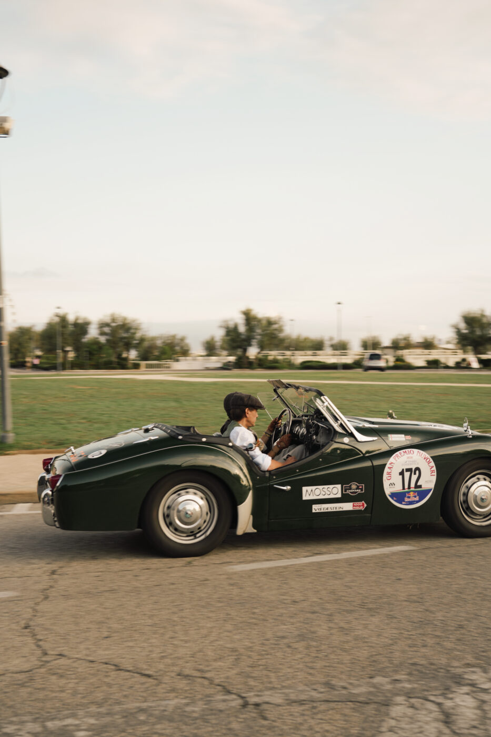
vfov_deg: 48.5
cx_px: 246
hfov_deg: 33.4
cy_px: 368
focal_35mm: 40
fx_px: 818
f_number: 4
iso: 100
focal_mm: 40
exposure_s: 1/200
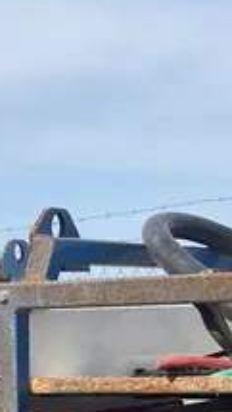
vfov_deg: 17.6
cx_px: -6
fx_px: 1137
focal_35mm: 104
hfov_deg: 11.5
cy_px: 679
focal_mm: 3.99
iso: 20
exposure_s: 1/1675
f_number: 1.8
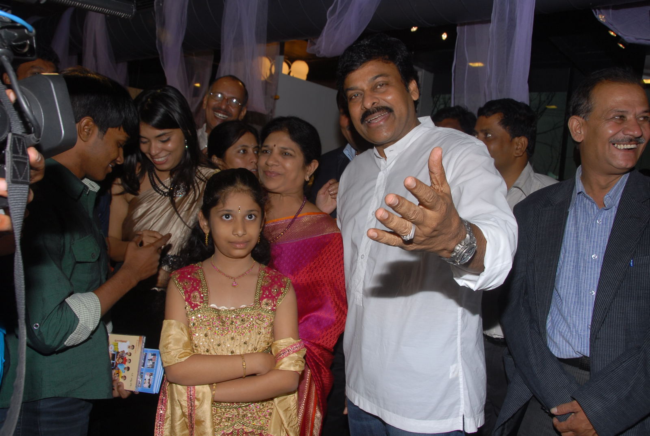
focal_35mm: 30
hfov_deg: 61.8
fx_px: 543
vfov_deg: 43.8
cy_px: 218
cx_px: 325
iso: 200
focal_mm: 20
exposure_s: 1/125
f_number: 8
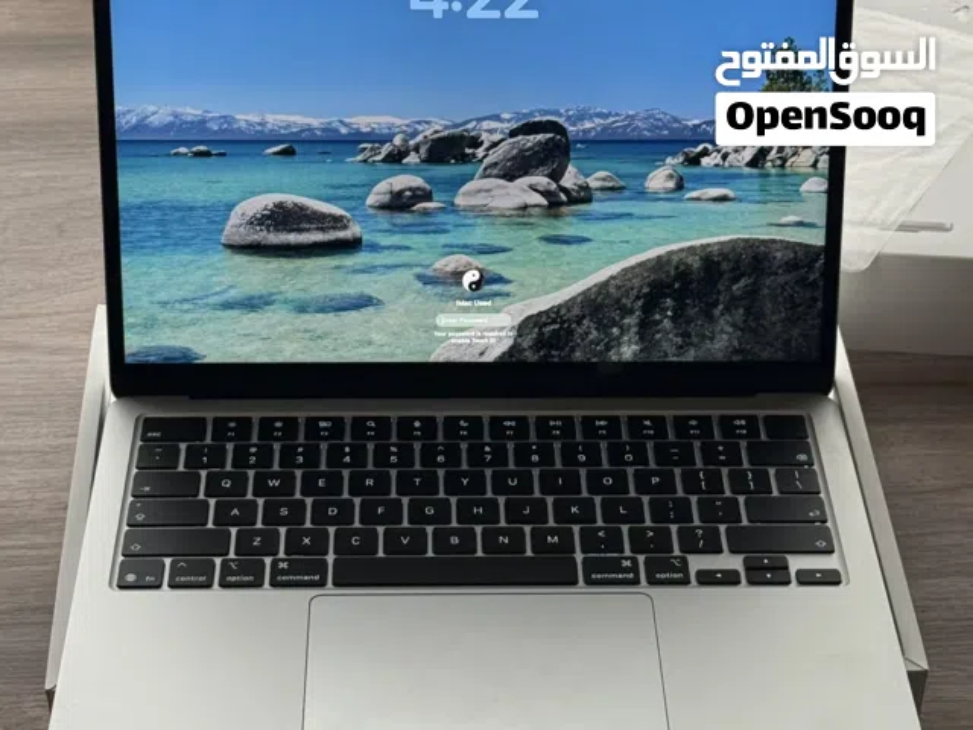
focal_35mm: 48
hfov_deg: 39.7
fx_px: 1349
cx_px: 486
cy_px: 365
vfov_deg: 30.3
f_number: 1.78
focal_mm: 6.76
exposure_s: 1/60
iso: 160
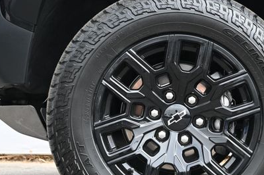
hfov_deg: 22.8
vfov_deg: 15.3
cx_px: 180
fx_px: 651
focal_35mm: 89
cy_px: 114
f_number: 5.3
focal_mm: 37
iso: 450
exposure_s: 1/125
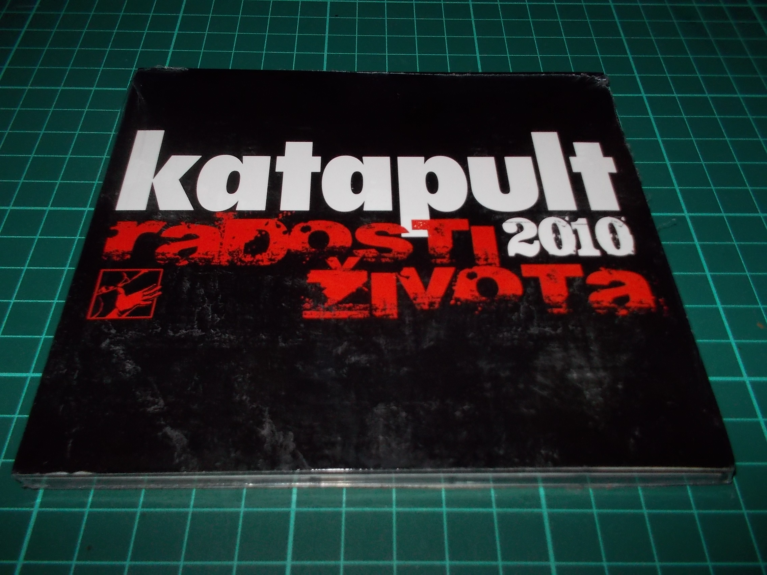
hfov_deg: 61.7
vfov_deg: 48.2
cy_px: 288
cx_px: 384
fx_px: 643
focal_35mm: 29
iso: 200
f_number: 3.3
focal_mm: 4.1
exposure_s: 1/30
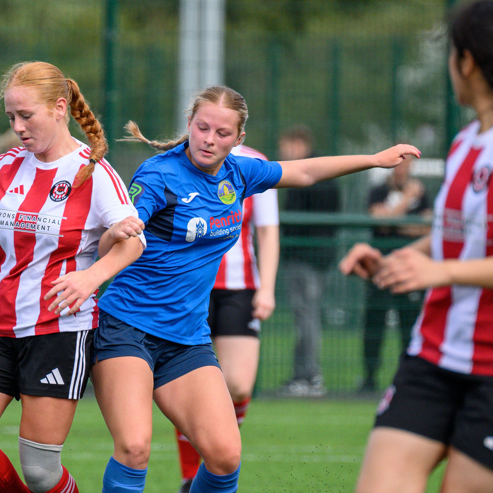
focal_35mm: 1013
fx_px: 16322
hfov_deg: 1.7
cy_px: 292
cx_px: 81
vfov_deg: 1.7
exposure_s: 1/1600
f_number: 5.6
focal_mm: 400
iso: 720
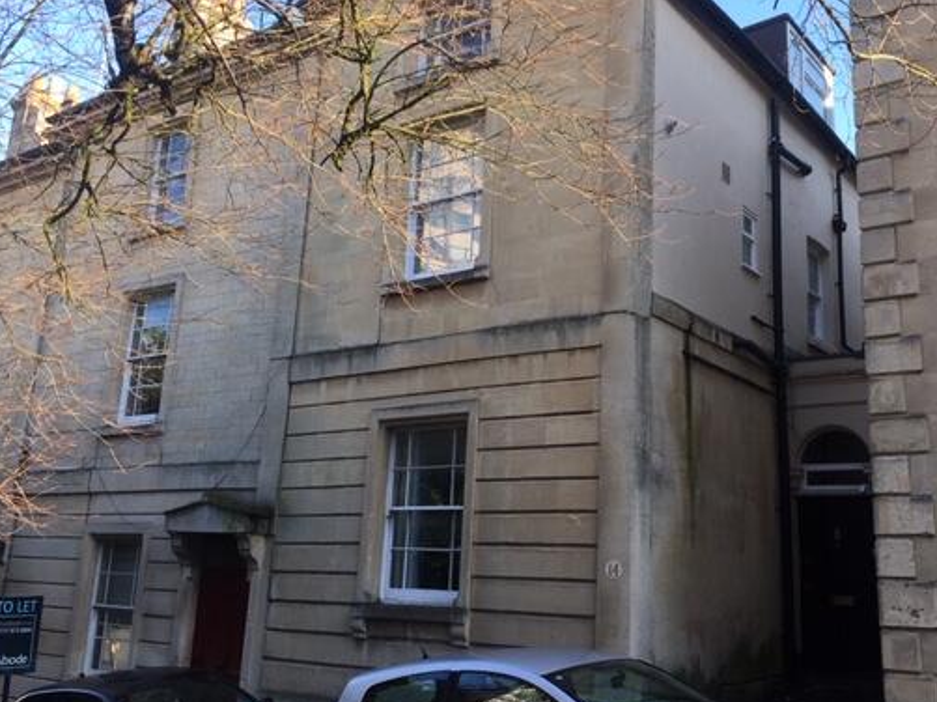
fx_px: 1001
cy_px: 325
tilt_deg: +13.3
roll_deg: -2.2
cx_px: 521
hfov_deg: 50.1
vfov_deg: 38.6
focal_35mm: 37
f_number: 2.2
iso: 25
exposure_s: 1/214
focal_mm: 4.15
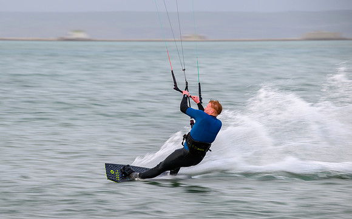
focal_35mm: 245
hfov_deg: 8.6
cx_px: 155
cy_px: 131
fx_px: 2346
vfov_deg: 5.3
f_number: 6.3
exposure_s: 1/80
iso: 100
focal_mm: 200
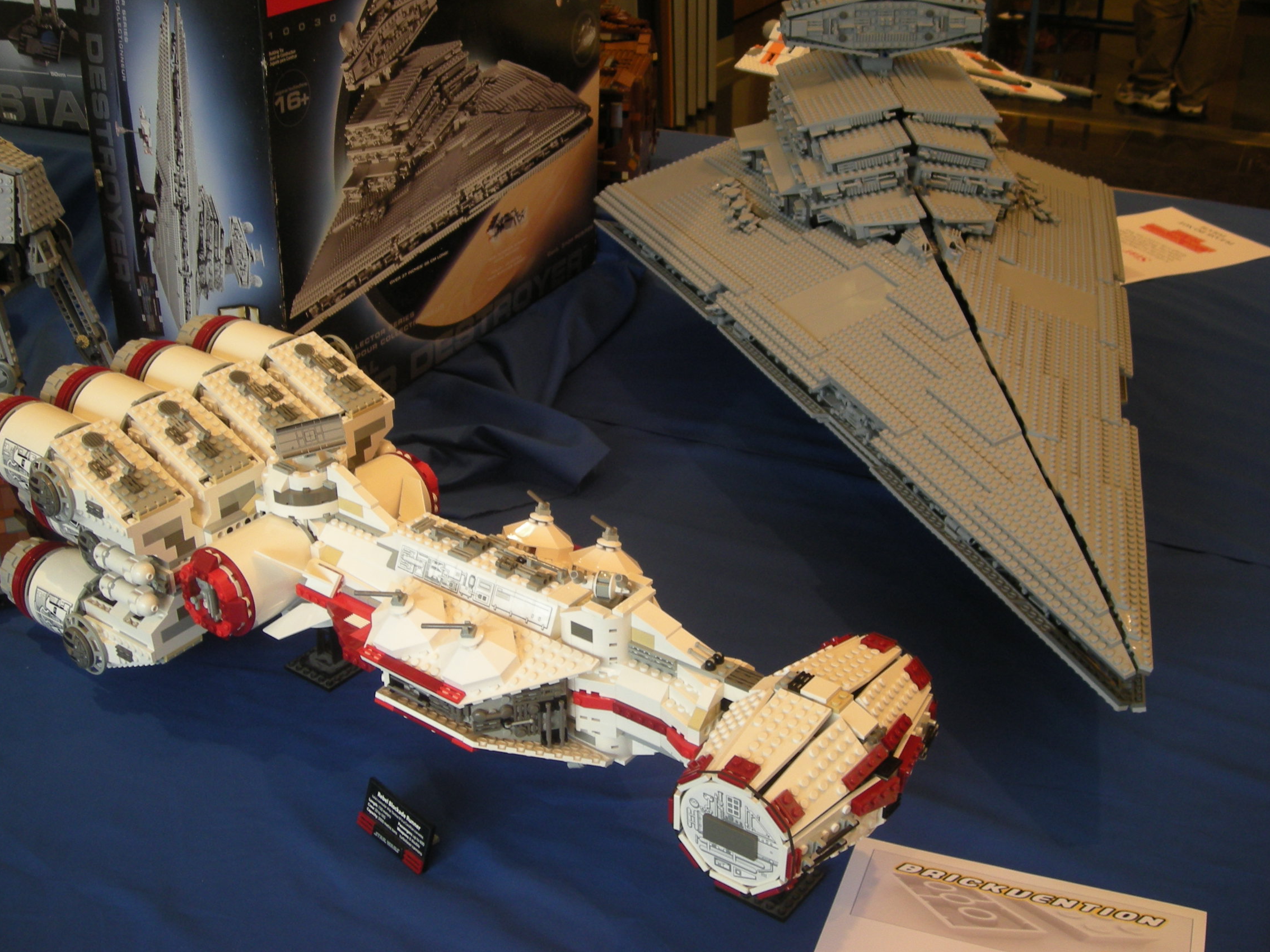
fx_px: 1468
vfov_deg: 35.9
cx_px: 612
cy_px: 426
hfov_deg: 46.8
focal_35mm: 40
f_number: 2.8
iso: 80
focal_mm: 5.7
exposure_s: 1/8
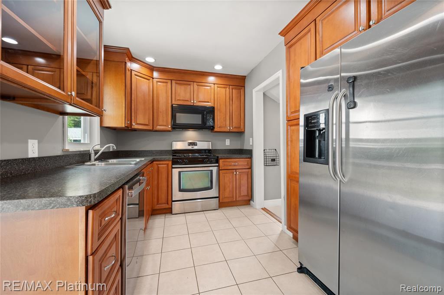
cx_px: 222
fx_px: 173
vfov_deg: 81.1
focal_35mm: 14
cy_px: 148
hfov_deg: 104.3
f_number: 11
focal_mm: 14
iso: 100
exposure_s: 2.5
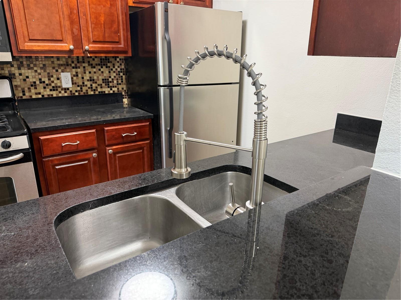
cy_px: 150
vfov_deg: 56.8
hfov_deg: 71.6
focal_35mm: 24
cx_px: 200
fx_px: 278
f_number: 1.78
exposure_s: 1/60
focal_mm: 6.76
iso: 250
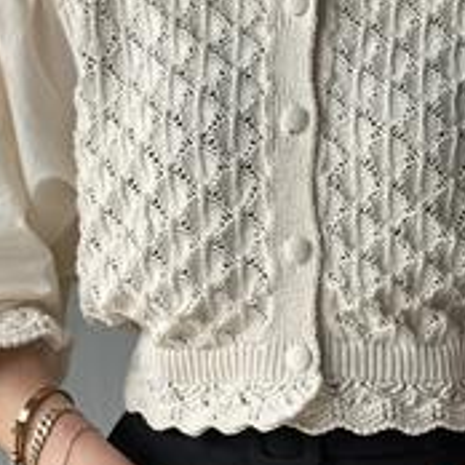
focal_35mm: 104
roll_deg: -0.4
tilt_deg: +0.1
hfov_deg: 16.7
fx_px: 1581
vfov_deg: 16.7
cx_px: 297
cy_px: 262
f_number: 1.78
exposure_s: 1/60
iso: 125
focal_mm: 6.86
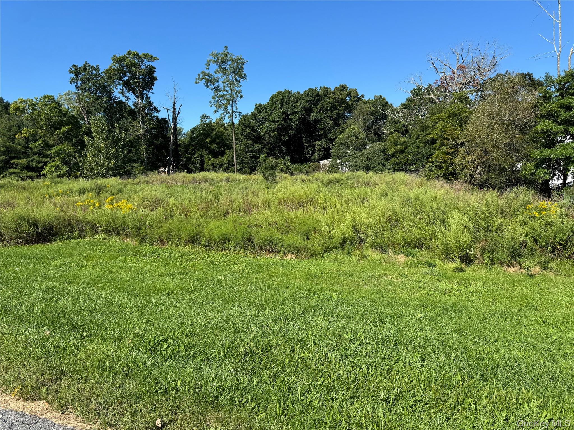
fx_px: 398
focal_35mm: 24
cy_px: 215
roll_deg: +2.2
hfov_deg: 71.6
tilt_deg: -5.2
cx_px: 287
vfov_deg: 56.8
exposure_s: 1/3247
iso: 80
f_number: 1.78
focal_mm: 6.76
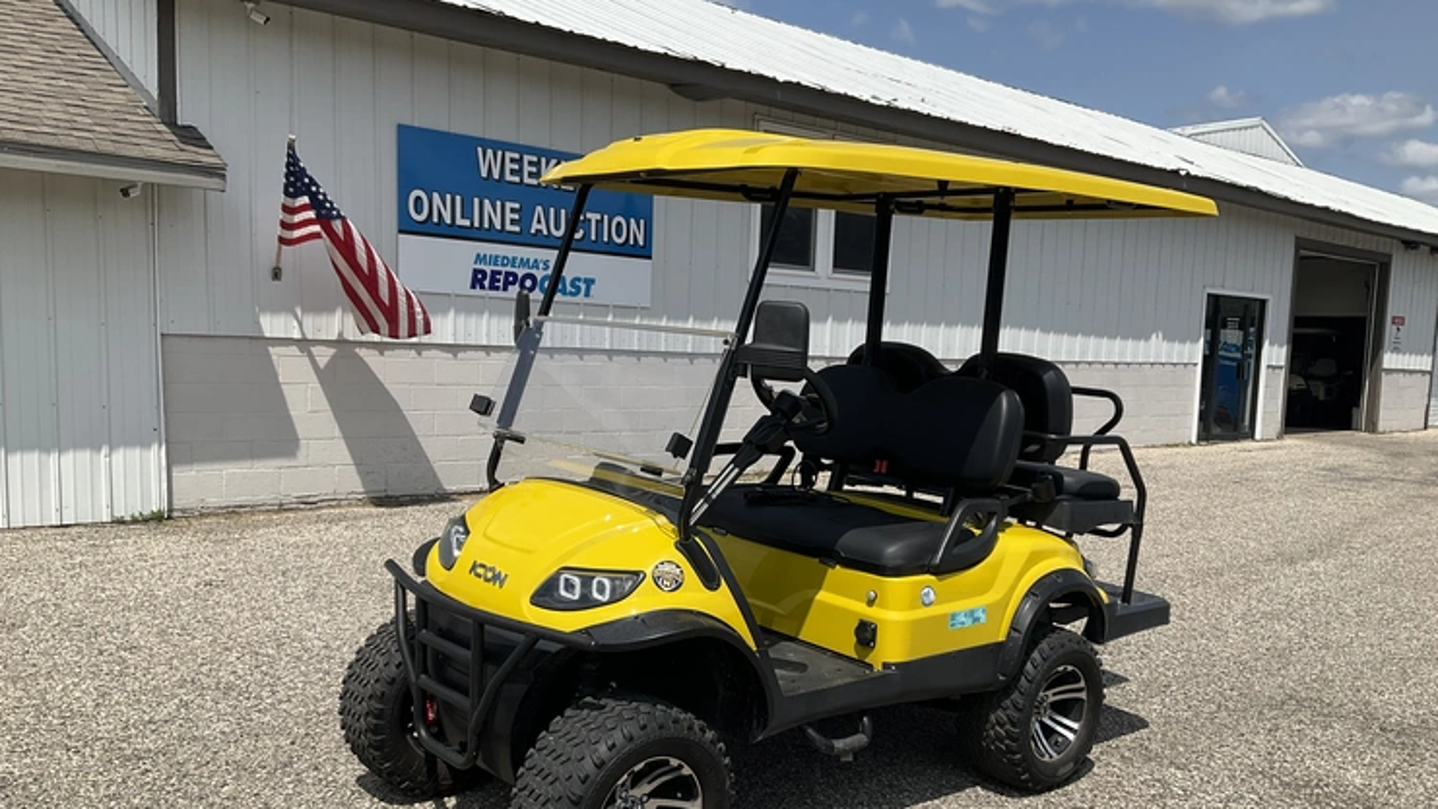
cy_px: 502
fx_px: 1220
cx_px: 716
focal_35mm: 32
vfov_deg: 36.5
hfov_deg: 61.0
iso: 25
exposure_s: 1/3125
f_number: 1.8
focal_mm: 3
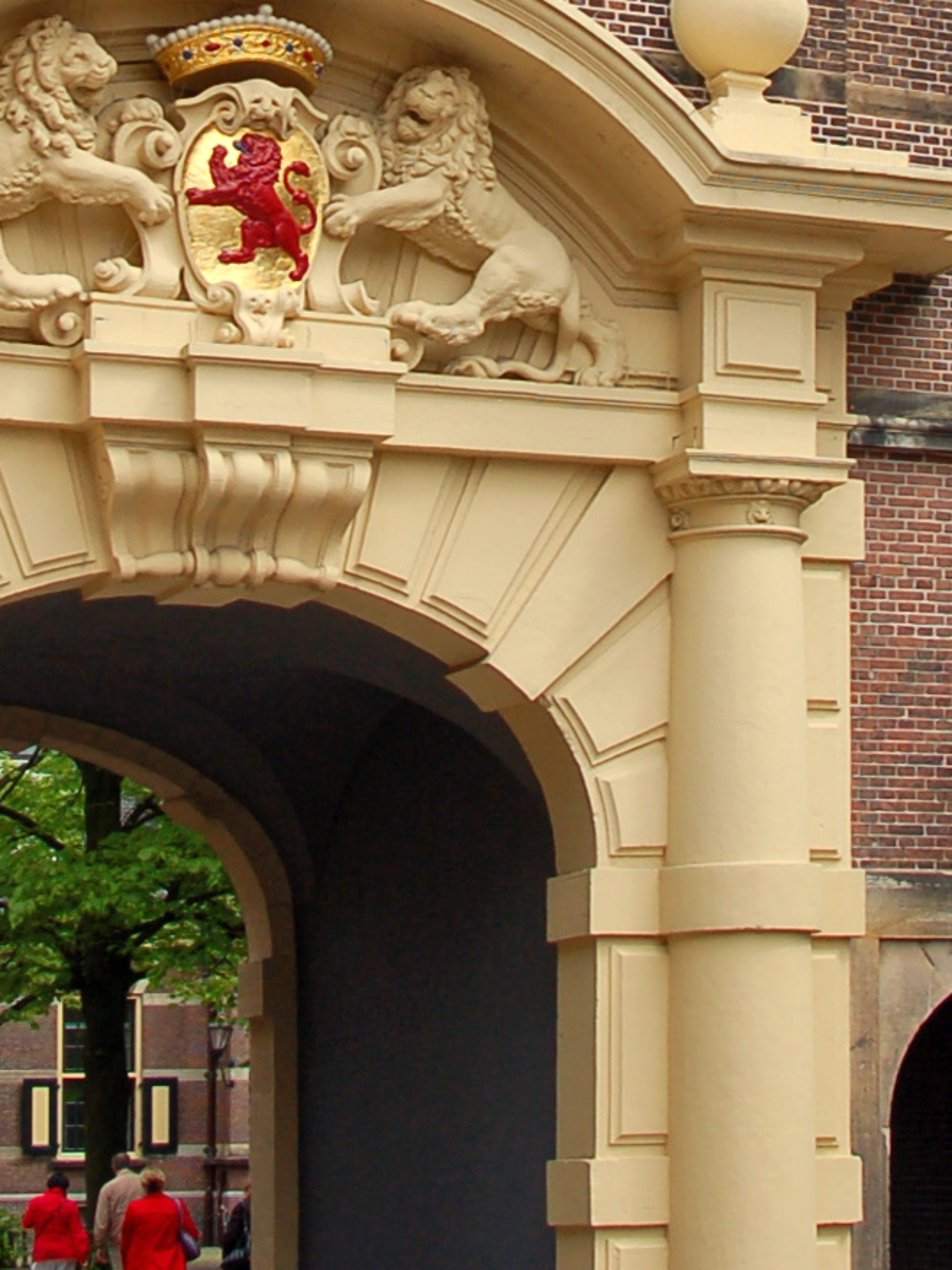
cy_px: -251
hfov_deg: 14.9
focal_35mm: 99
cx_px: 494
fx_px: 3630
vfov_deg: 18.8
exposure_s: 1/250
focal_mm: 20
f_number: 8
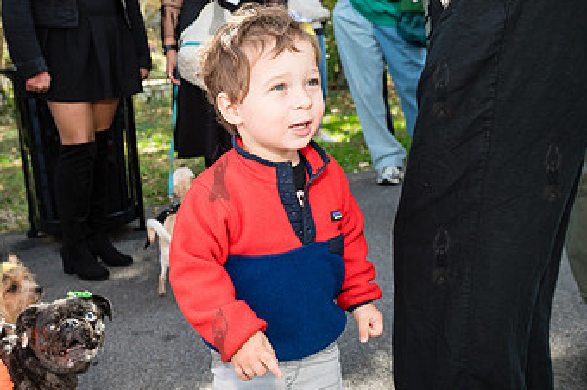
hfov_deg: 47.0
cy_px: 171
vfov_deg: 32.5
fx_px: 668
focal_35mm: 41
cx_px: 218
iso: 1000
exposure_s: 1/1000
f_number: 5
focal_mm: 24
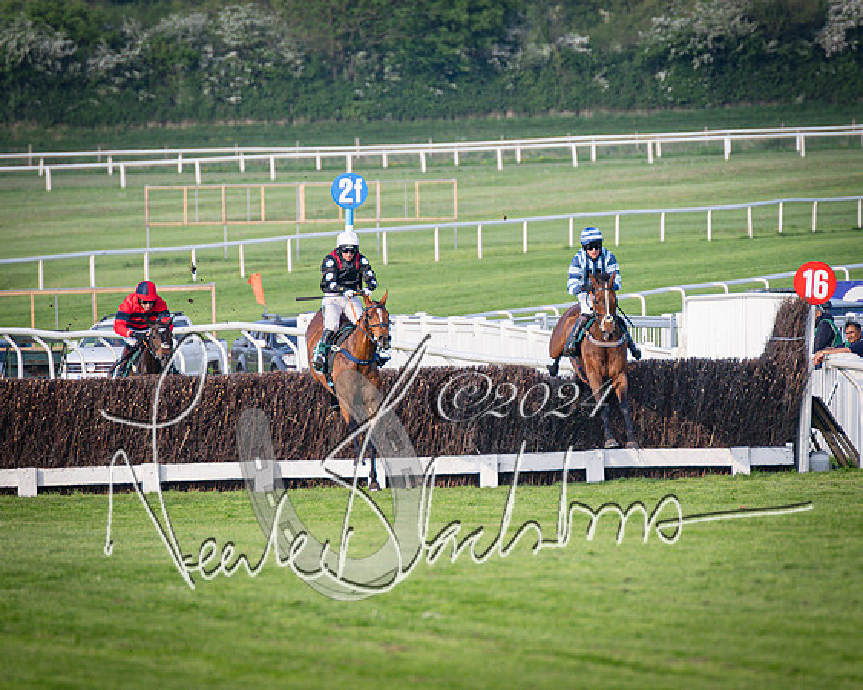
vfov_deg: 2.3
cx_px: 443
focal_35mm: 678
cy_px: 332
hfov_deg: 2.9
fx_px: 17299
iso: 400
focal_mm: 280
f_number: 4
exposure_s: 1/1600
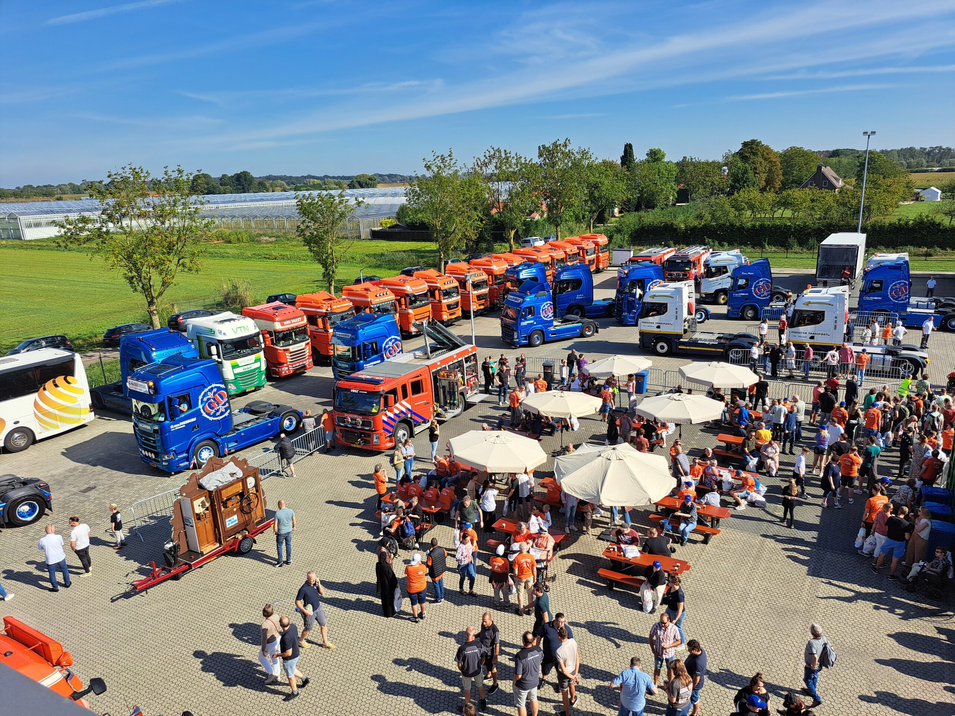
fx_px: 662
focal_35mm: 24
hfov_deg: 71.6
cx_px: 478
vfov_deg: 56.8
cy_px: 358
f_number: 1.8
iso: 50
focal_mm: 5.23
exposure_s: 1/1883
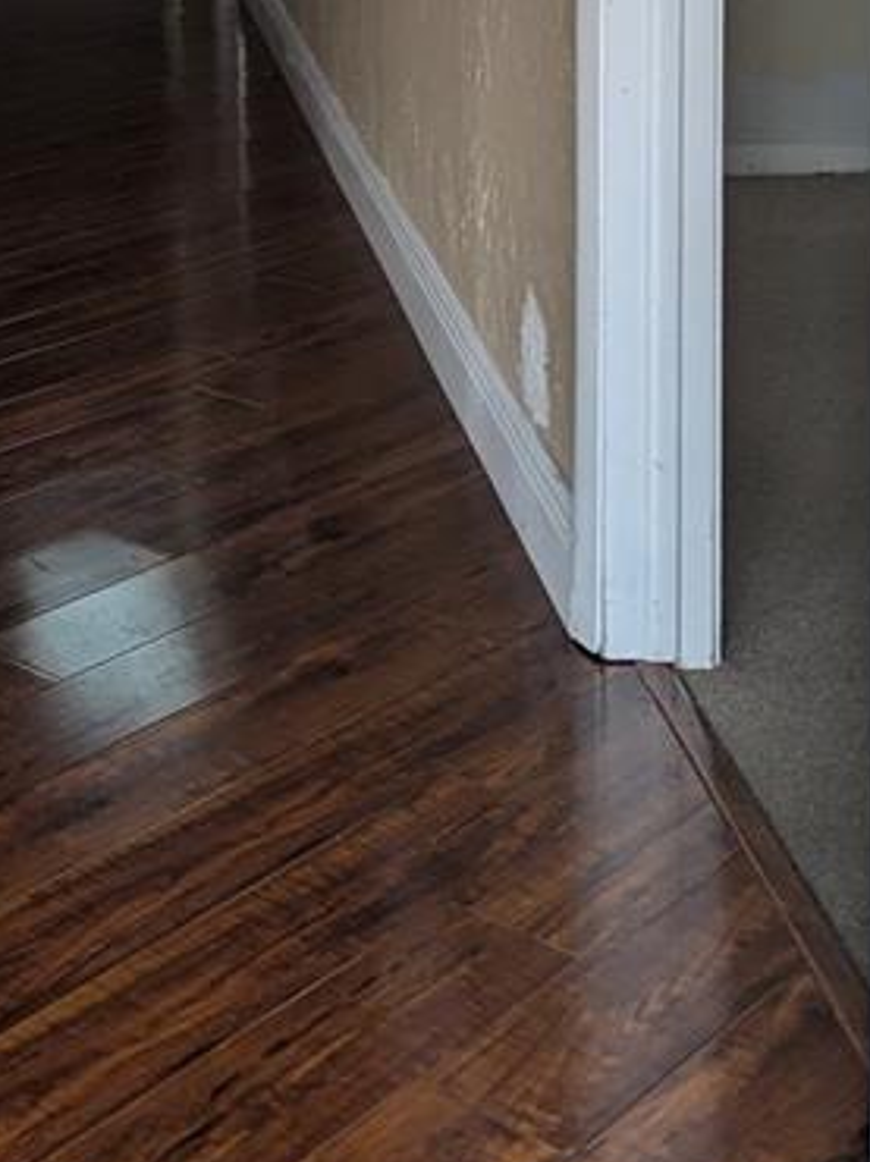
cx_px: 46
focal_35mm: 78
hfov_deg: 18.5
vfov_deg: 22.8
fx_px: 2617
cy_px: -280
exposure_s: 1/120
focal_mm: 6.81
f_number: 1.85
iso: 46
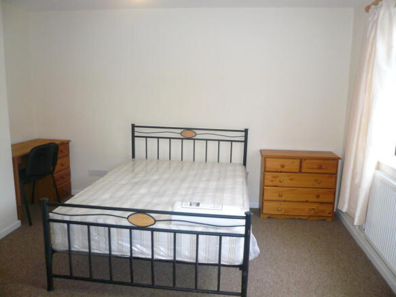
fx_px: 320
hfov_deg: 63.5
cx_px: 198
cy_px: 148
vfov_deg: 49.7
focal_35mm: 28
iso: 160
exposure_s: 1/30
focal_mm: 4.6
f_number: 2.8
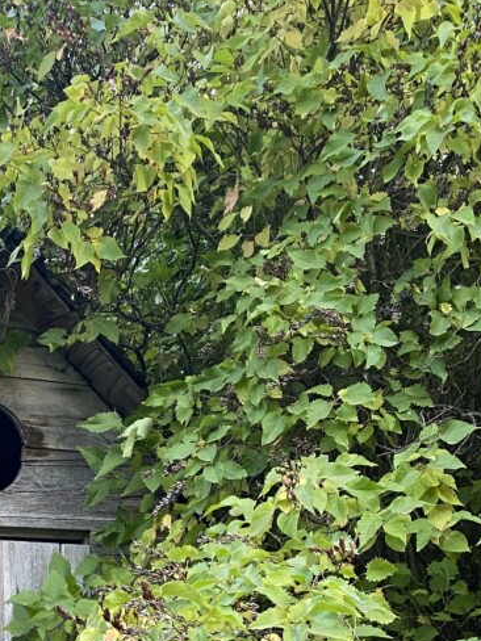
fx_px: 1186
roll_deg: +1.4
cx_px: -50
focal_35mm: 64
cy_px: 690
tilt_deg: -1.6
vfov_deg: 27.8
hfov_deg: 21.7
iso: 125
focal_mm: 4.25
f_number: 1.8
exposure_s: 1/70
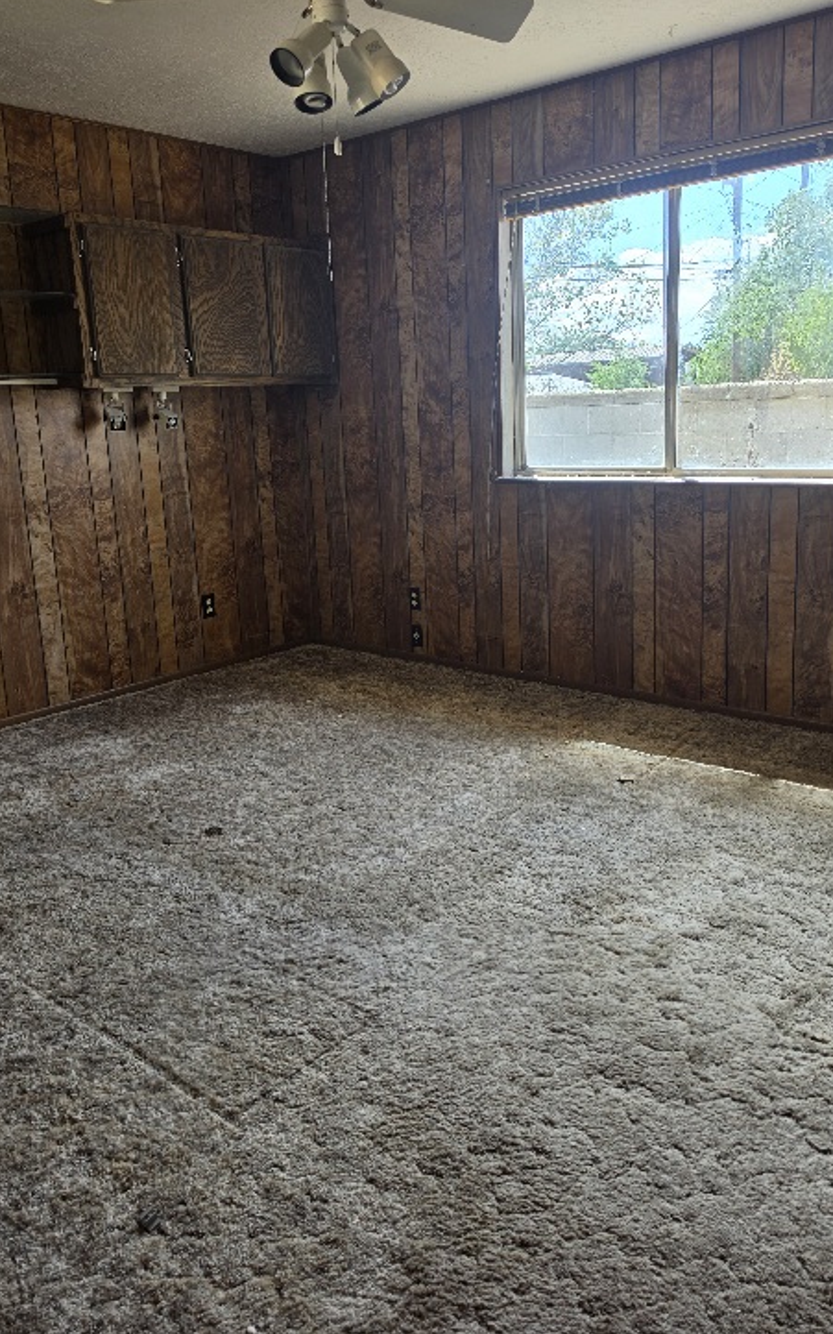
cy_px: 613
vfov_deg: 68.3
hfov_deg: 46.0
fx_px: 981
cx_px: 429
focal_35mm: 27
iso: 32
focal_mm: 6.5
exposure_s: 1/182
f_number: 1.4
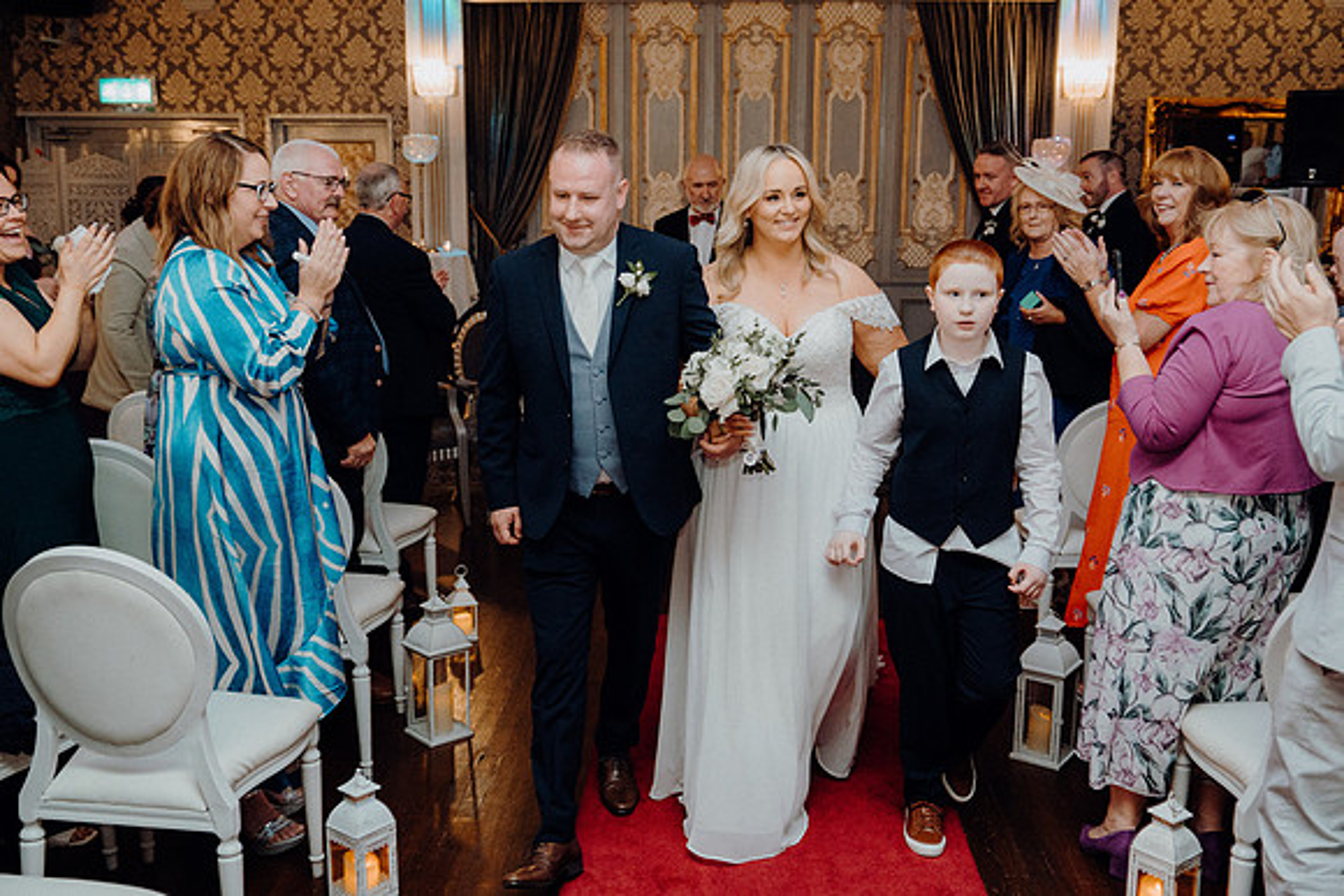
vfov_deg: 36.9
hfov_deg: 53.1
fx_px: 1344
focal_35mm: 36
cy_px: 448
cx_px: 672
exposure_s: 1/160
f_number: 3.5
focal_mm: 36
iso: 2500
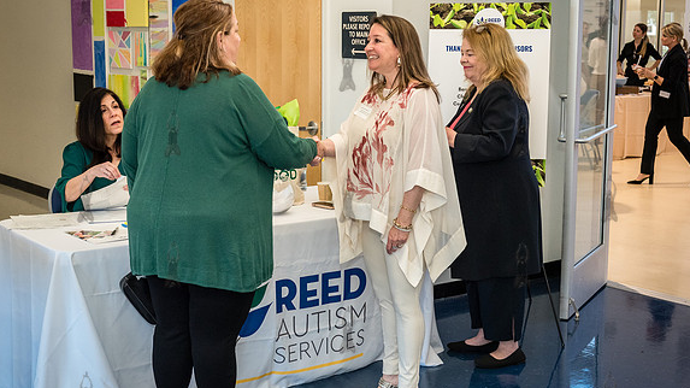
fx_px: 1024
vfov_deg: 21.4
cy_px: 187
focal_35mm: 56
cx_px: 349
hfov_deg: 37.2
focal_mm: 44
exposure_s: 1/250
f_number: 4.5
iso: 2500
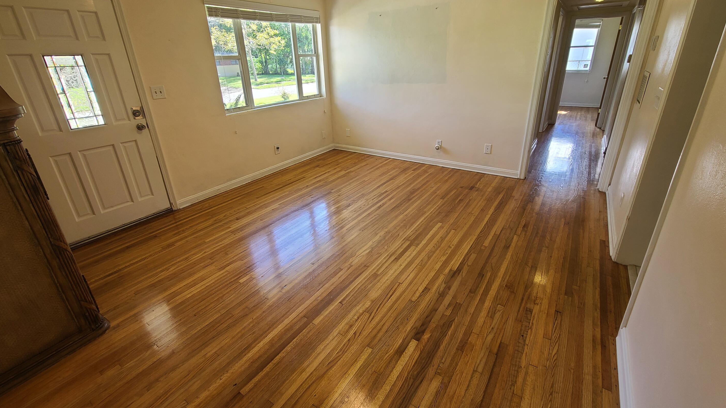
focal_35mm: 15
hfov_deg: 103.0
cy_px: 180
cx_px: 362
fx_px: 289
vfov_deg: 70.3
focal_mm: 2.2
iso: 64
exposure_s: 1/60
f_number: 2.2
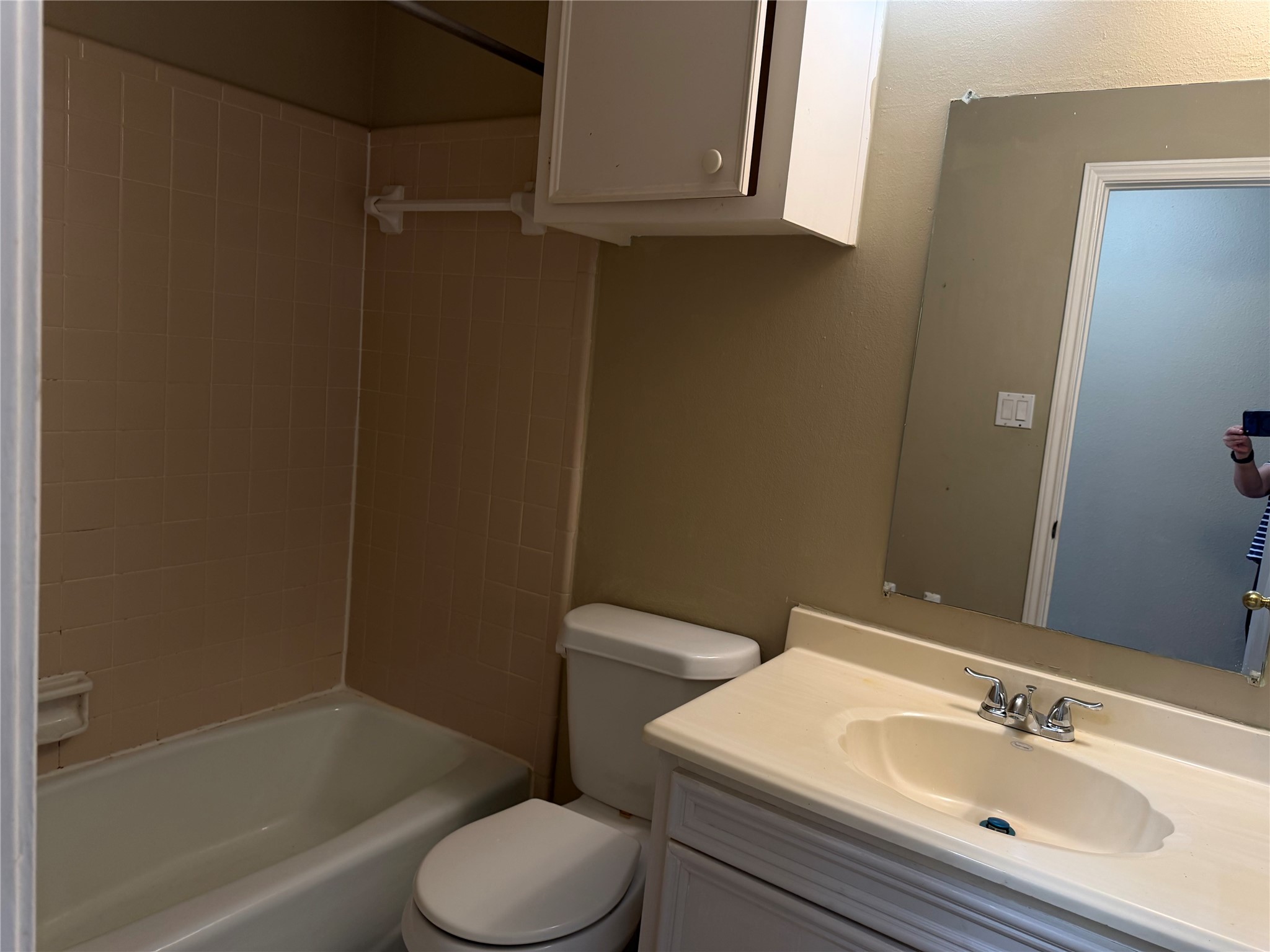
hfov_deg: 71.6
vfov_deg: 56.8
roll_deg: -4.1
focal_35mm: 24
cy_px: 476
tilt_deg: -5.1
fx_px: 881
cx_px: 635
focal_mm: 6.76
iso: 125
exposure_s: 1/60
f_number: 1.78
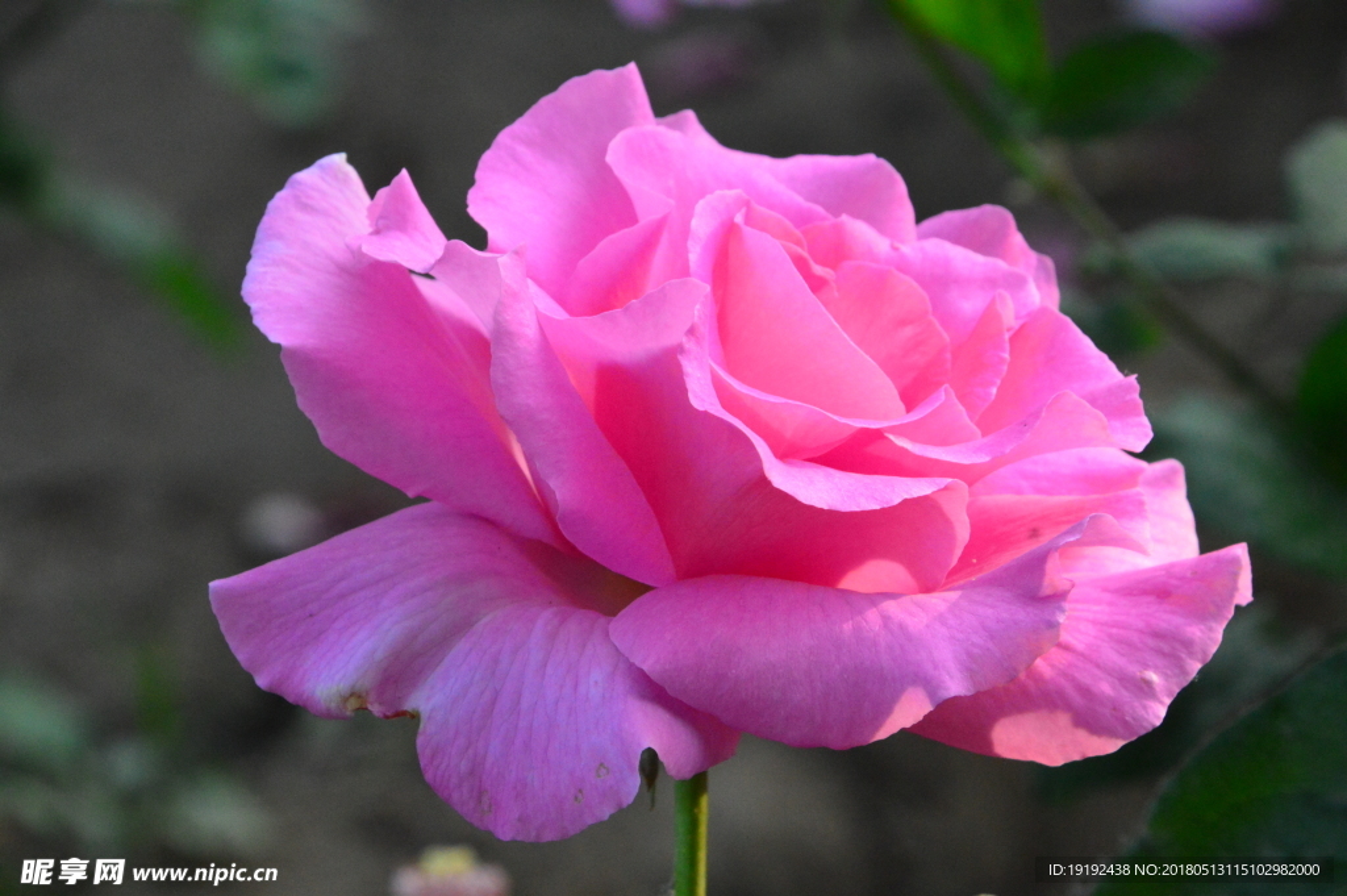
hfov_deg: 7.4
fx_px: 10375
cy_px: 448
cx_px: 674
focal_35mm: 278
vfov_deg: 4.9
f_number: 16
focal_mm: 185
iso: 3200
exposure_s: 1/250
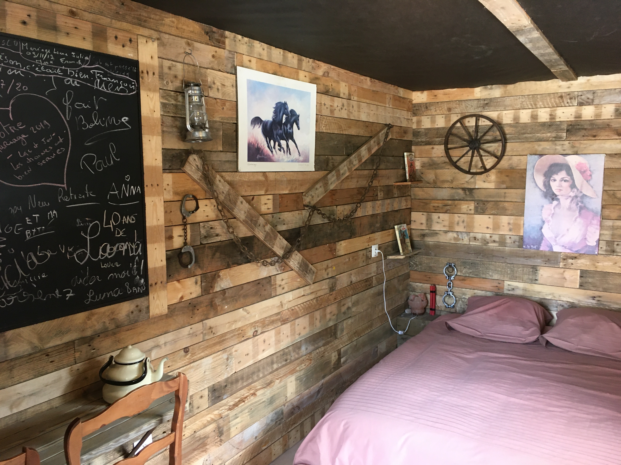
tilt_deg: -8.3
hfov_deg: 61.7
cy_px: 232
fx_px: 520
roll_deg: +0.1
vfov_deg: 48.2
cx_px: 310
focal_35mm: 29
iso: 125
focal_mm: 4.15
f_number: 2.2
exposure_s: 1/33
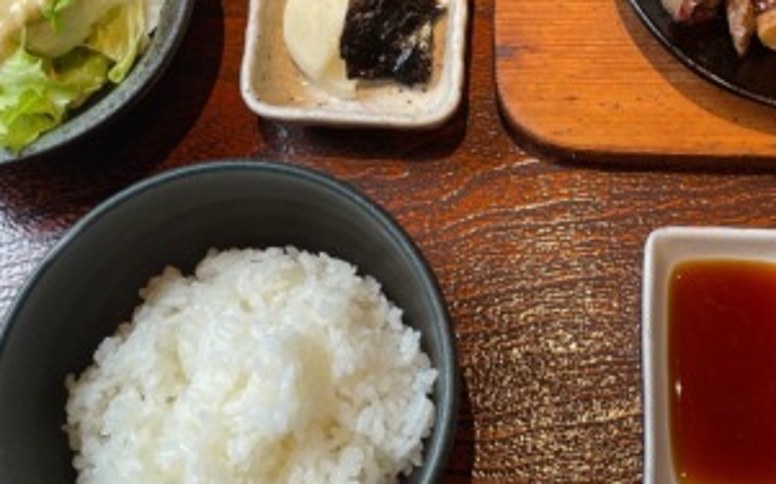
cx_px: 521
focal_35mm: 55
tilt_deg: -69.0
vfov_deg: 23.1
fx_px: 1163
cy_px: 82
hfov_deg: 36.5
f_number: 1.6
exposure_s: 1/120
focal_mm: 4.2
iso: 64
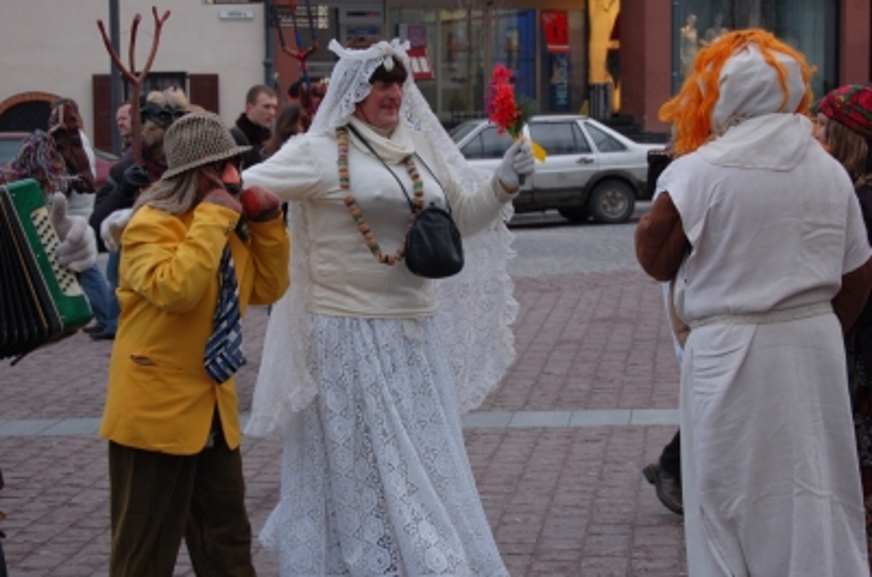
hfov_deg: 27.0
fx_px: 1813
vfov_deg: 18.1
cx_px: 436
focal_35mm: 75
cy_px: 288
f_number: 5.6
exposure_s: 1/125
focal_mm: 50
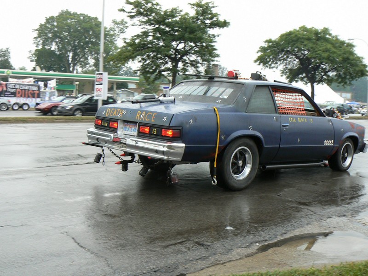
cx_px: 184
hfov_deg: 50.1
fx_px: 393
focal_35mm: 37
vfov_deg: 38.7
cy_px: 138
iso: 80
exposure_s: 1/100
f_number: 5
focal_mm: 6
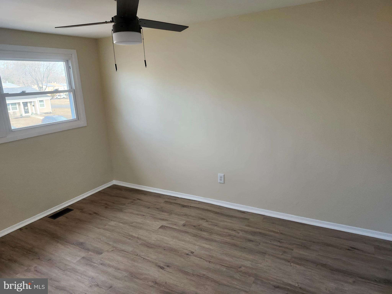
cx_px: 196
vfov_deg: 58.9
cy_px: 147
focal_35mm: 23
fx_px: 260
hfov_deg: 73.9
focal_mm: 5.54
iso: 200
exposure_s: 1/120
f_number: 1.8
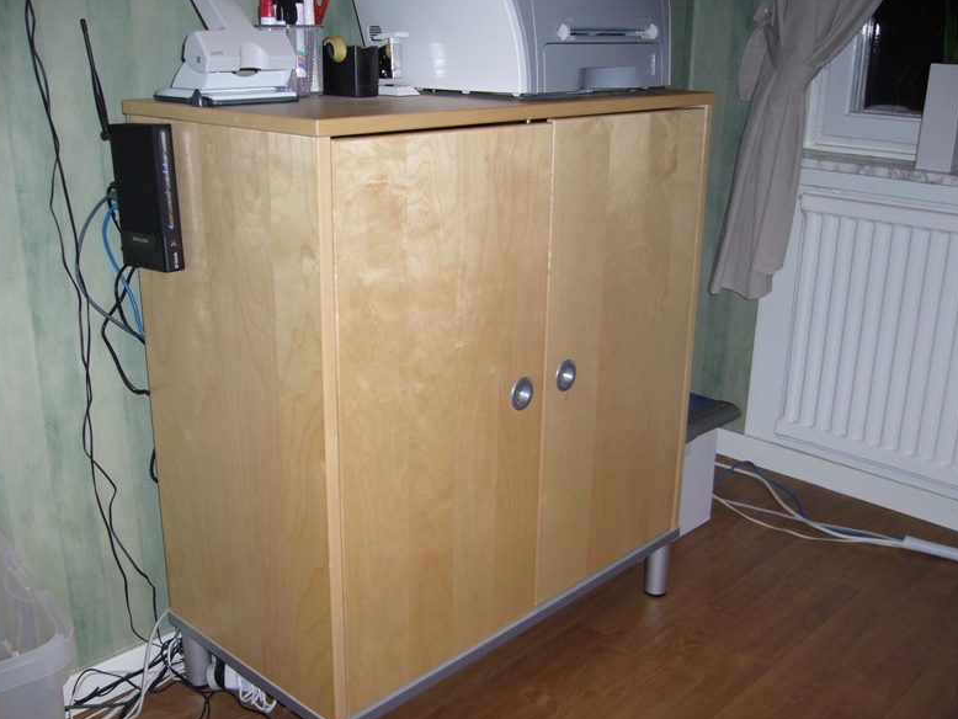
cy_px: 366
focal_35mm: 37
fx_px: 1024
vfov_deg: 38.7
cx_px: 478
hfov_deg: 50.1
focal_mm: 6
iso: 100
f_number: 2.9
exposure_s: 1/30
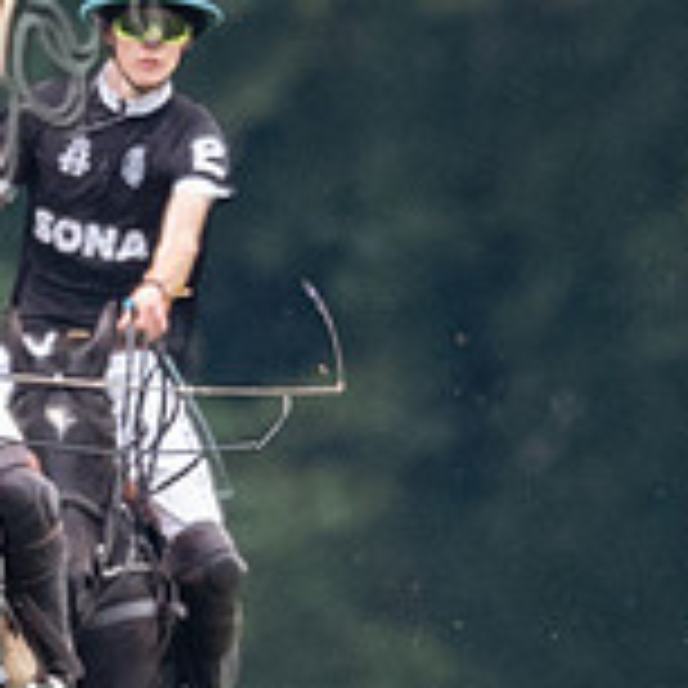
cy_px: 672
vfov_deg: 0.4
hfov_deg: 0.4
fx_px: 89630
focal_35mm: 3986
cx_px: -173
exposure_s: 1/1000
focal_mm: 500
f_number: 4
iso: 1250
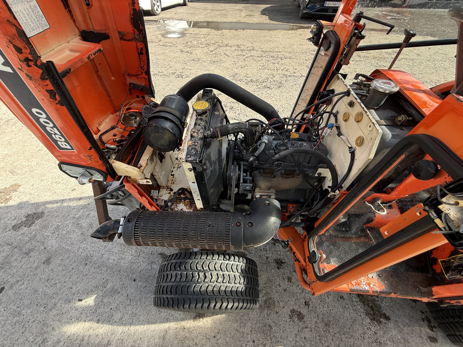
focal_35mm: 14
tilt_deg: -47.1
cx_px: 232
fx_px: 187
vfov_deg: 85.7
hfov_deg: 102.1
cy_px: 174
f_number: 2.2
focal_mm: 2.22
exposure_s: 1/205
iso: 64
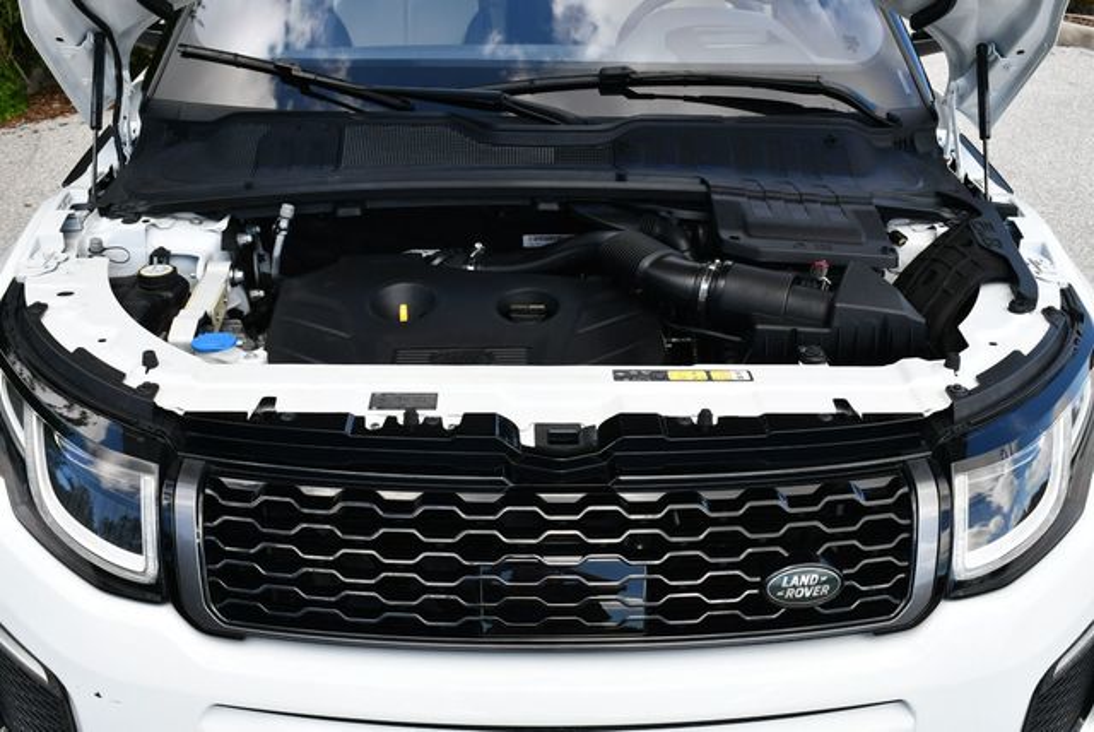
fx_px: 1095
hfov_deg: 53.1
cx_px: 547
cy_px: 366
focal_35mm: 36
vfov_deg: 36.9
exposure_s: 1/250
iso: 200
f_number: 8
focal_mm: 18
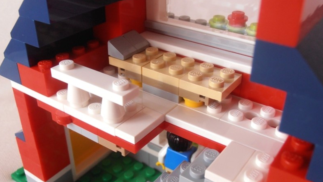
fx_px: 394
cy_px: 94
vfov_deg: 26.0
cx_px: 162
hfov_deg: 44.6
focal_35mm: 46
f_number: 3.9
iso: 125
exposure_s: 1/25
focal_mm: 6.61
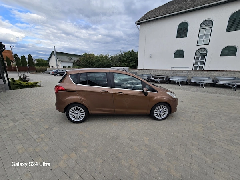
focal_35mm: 13
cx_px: 120
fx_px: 90
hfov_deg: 106.2
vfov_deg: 89.9
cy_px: 90
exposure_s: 1/981
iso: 50
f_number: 2.2
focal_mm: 2.2
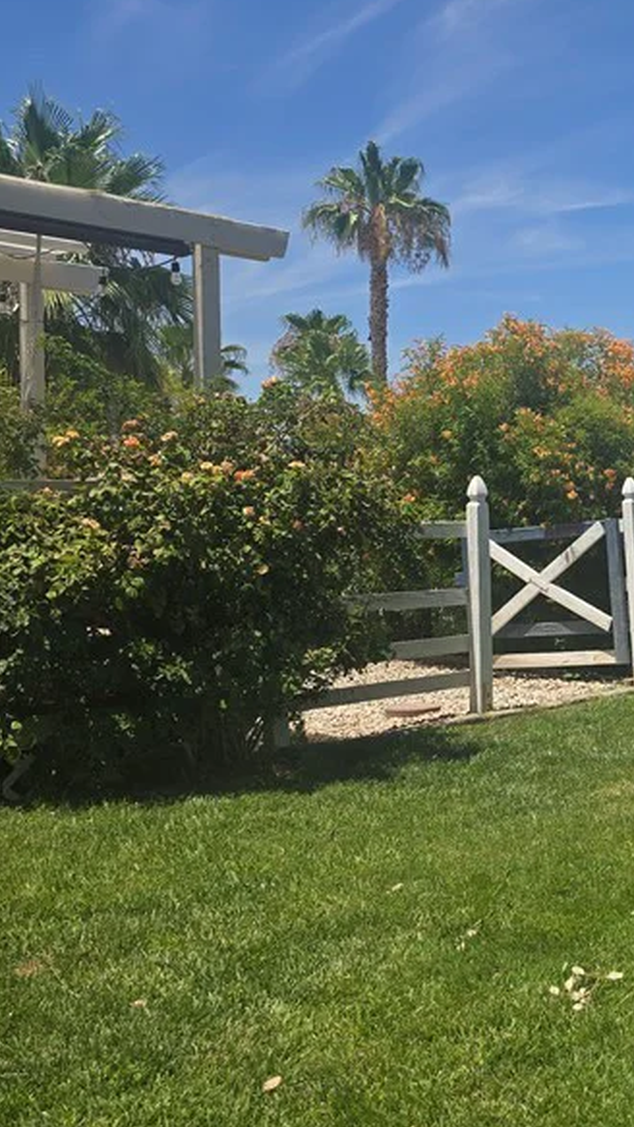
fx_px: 1315
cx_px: 740
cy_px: 497
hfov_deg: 24.8
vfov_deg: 46.3
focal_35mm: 44
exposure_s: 1/1073
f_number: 1.7
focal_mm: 6.3
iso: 12
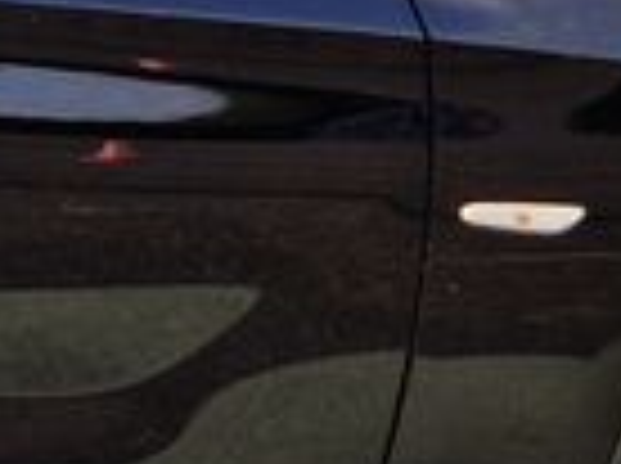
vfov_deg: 8.6
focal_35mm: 171
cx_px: -472
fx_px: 3062
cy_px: 95
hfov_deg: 10.9
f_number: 1.8
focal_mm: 5.4
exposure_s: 1/564
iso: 50
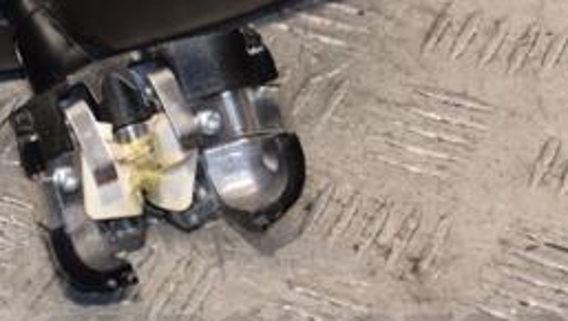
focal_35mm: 242
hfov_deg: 8.9
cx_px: 4
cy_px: 53
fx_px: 3647
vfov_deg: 5.0
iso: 800
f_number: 5.3
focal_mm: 66
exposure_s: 1/200
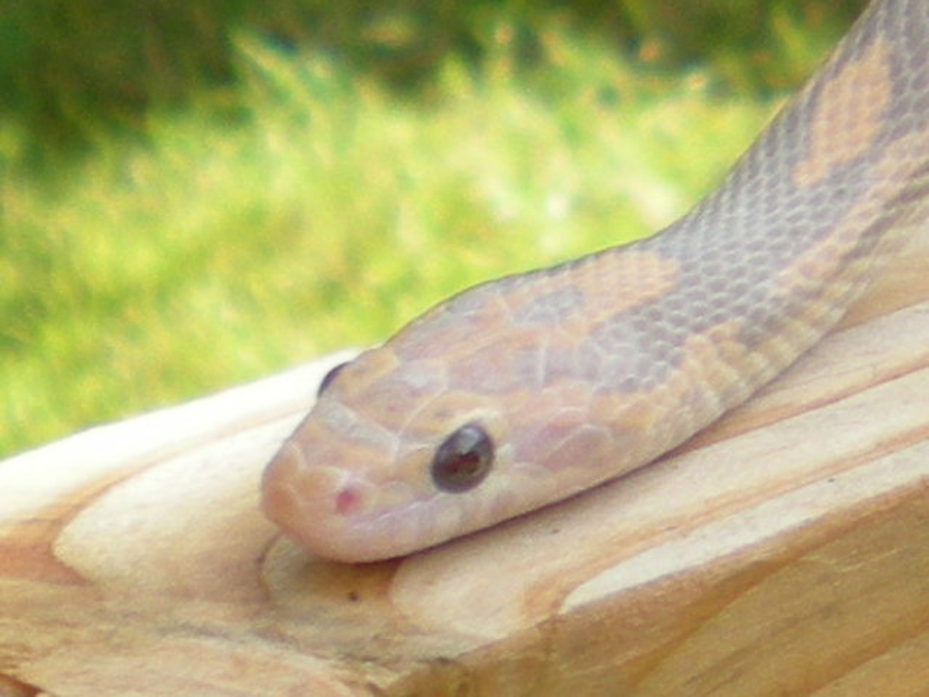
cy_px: 348
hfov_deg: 49.0
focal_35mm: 38
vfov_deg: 37.7
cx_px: 464
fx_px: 1020
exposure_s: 1/187
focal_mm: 6.3
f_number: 3.1
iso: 50
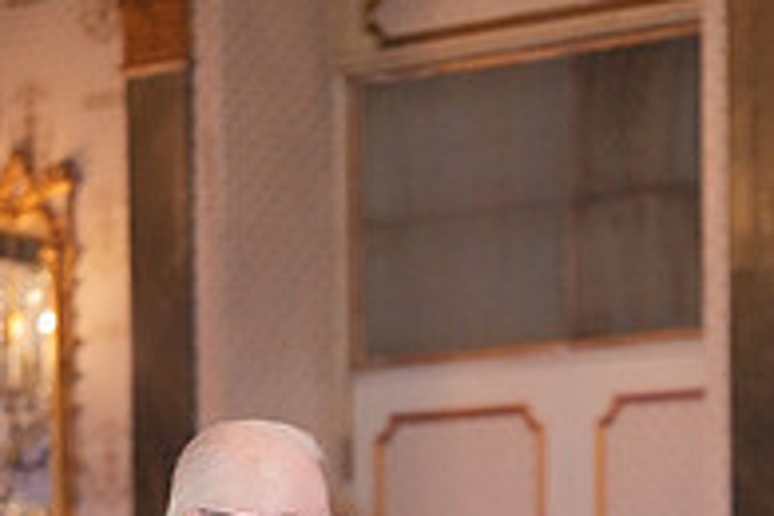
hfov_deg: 10.2
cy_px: 1147
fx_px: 4343
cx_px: 605
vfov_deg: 6.5
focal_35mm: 202
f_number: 2
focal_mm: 68
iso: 6400
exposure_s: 1/250
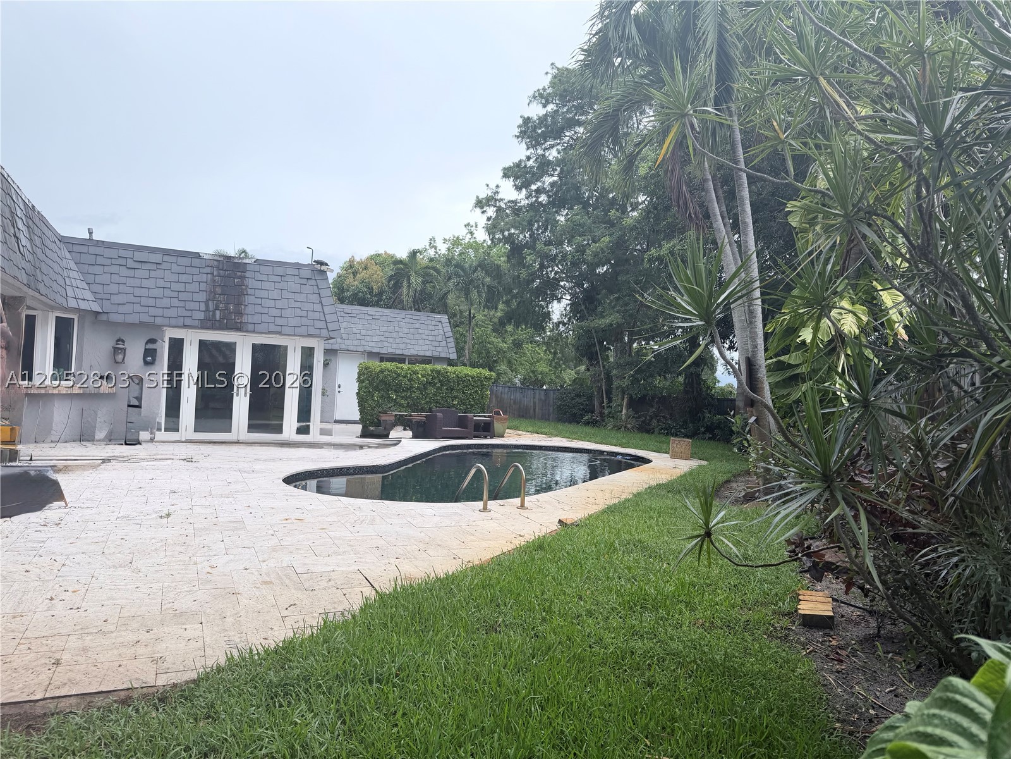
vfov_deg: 56.8
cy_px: 380
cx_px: 506
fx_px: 701
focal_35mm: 24
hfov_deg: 71.6
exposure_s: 1/1337
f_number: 1.78
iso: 80
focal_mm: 6.76
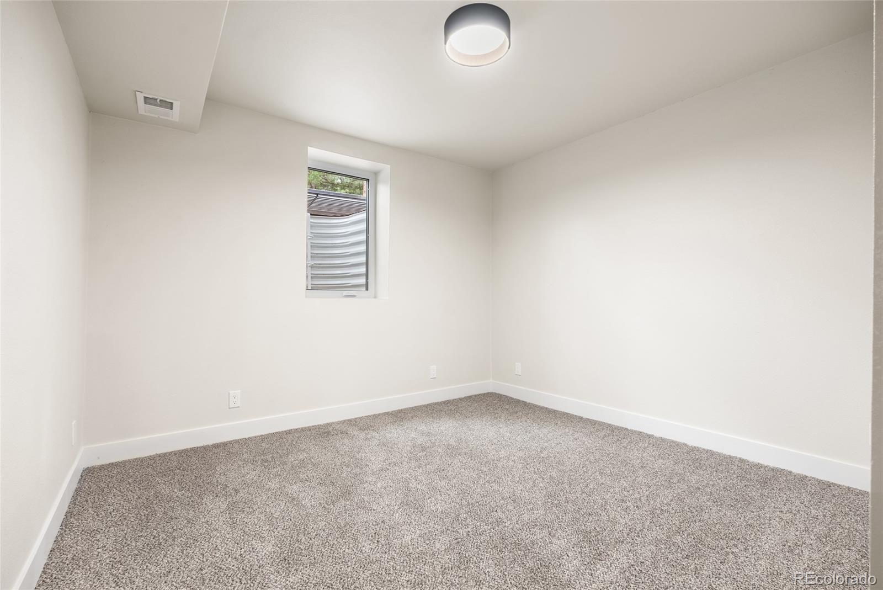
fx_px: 393
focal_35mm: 16
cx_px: 442
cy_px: 295
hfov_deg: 96.7
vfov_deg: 73.8
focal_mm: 16
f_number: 8
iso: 200
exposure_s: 1.6
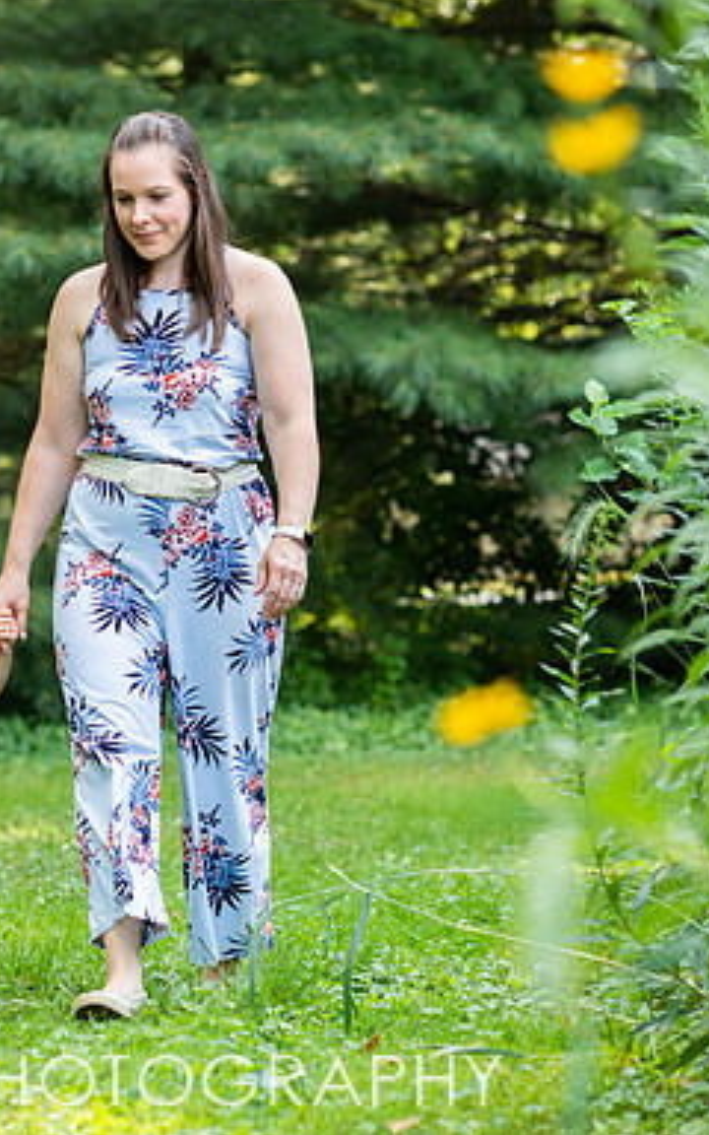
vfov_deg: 15.9
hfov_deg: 10.0
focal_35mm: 131
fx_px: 4050
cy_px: 566
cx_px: 95
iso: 800
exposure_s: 1/1000
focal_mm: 85
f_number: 3.2
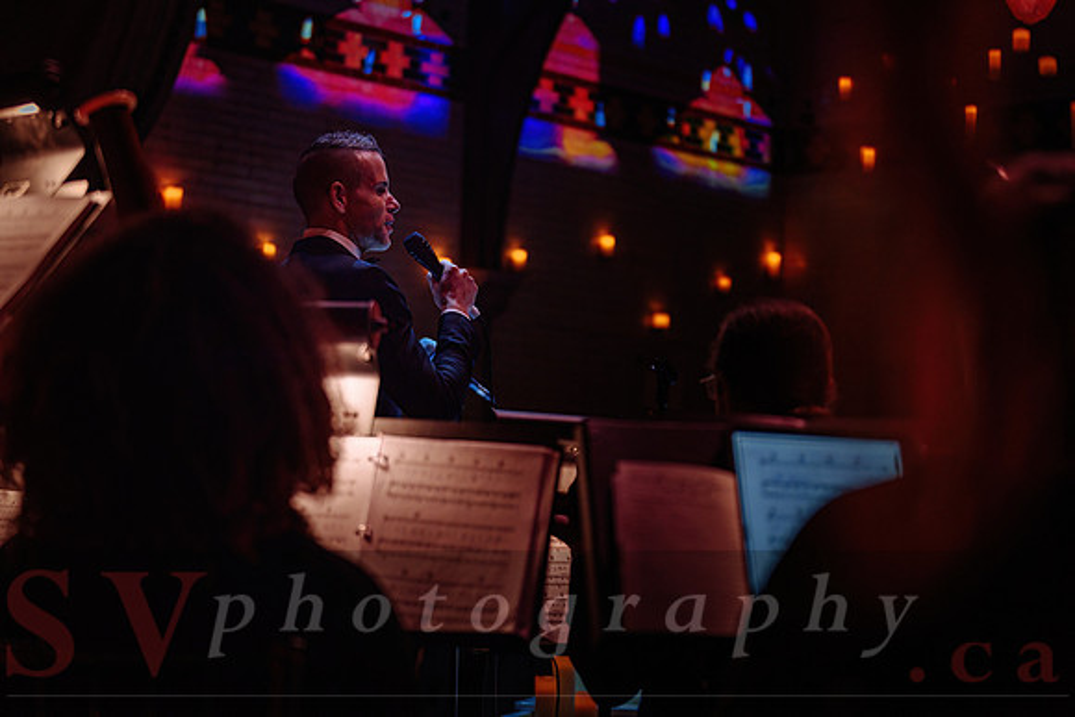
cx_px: 538
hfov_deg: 28.8
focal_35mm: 70
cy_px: 358
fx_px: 2091
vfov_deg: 19.5
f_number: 2.8
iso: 3200
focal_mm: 70
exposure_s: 1/200
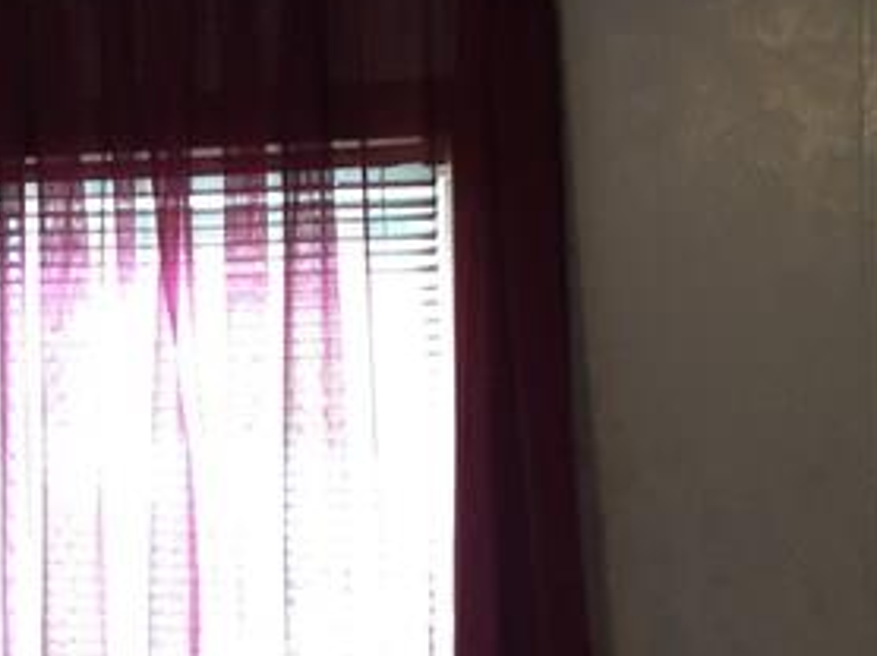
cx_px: 278
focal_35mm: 107
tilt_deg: -4.6
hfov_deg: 18.3
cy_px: 615
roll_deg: +1.8
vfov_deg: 13.7
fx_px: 2709
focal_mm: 4.15
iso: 100
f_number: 2.2
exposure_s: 1/30
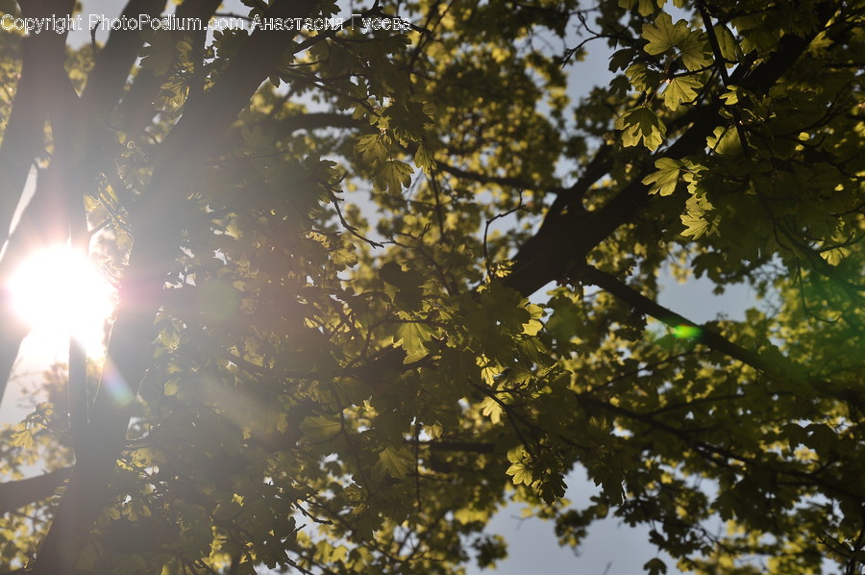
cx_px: 432
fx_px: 2088
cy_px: 288
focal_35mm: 87
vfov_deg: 15.7
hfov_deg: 23.4
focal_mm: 58
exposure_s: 1/1250
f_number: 11
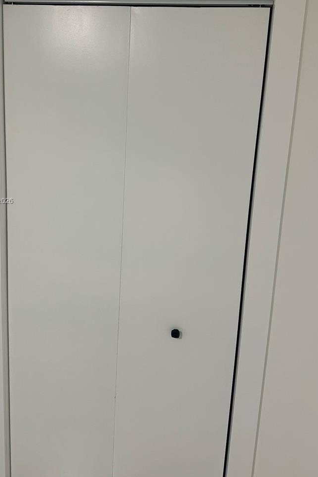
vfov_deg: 60.0
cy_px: 201
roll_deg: -3.8
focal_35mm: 31
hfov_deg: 42.3
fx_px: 411
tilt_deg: -10.6
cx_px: 144
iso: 125
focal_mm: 6.86
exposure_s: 1/121
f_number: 1.78
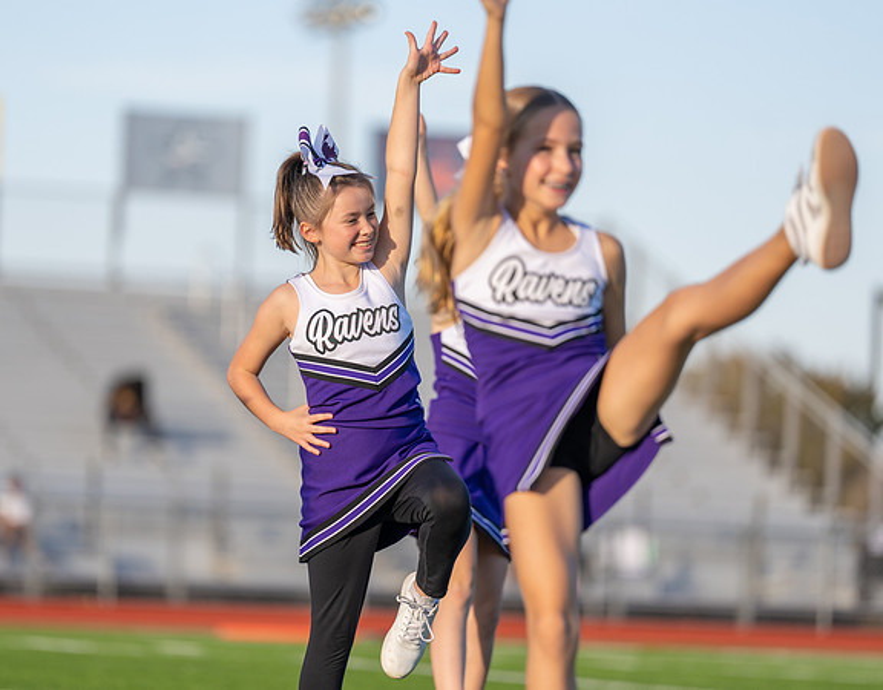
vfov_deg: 6.2
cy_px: 337
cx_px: 357
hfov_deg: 8.0
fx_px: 6336
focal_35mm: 245
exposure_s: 1/1000
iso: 100
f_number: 2.8
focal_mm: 200
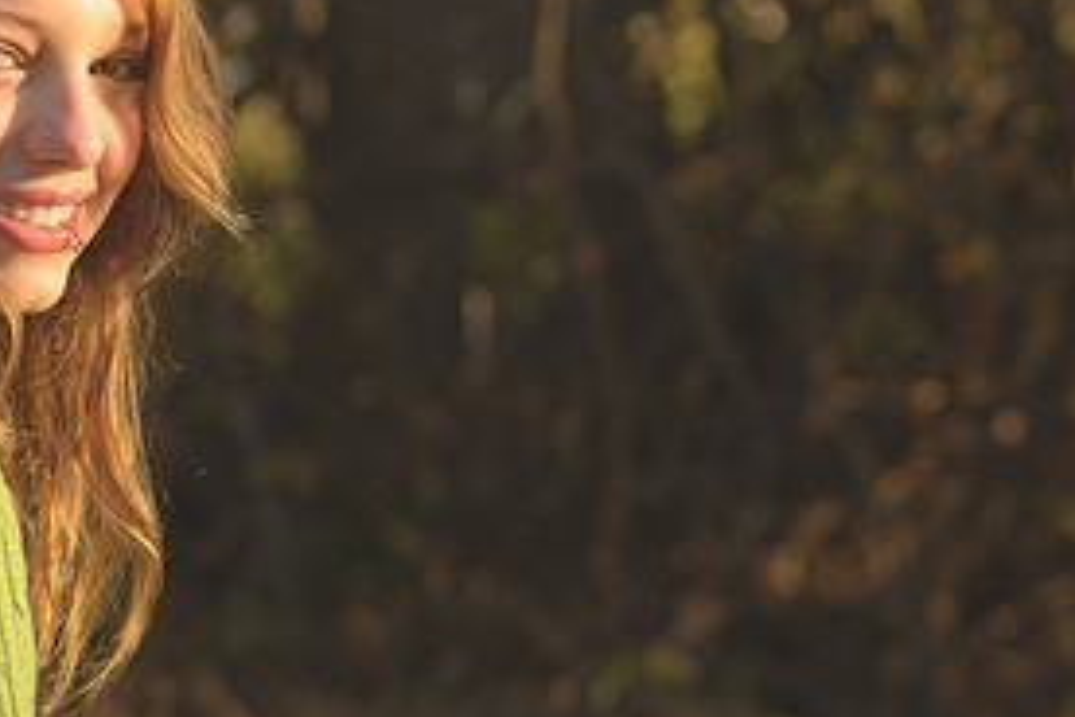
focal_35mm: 147
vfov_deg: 9.3
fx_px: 4389
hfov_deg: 13.9
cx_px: 277
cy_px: 423
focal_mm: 70
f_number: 4
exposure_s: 1/250
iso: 250
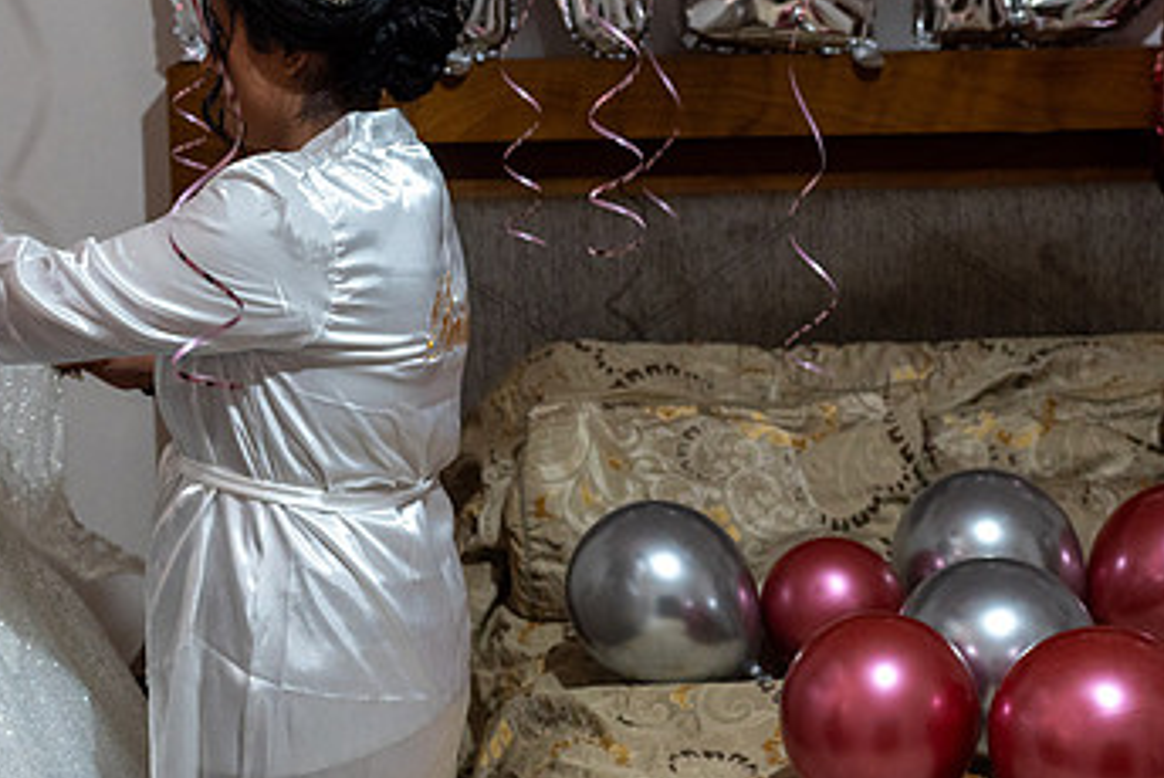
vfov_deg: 23.0
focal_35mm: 59
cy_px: 303
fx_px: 1909
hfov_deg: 33.8
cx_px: 497
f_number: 3.5
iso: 1600
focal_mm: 35
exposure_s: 1/125
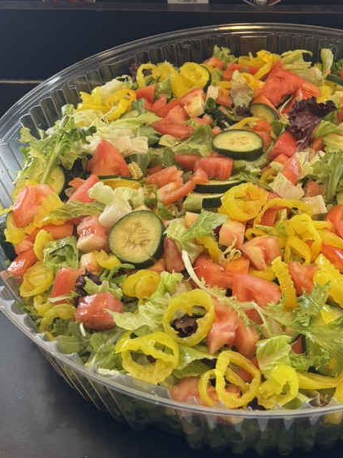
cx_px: 266
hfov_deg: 32.1
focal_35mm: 44
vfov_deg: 42.0
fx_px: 582
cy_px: 129
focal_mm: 6.76
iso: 125
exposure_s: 1/120
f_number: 1.78
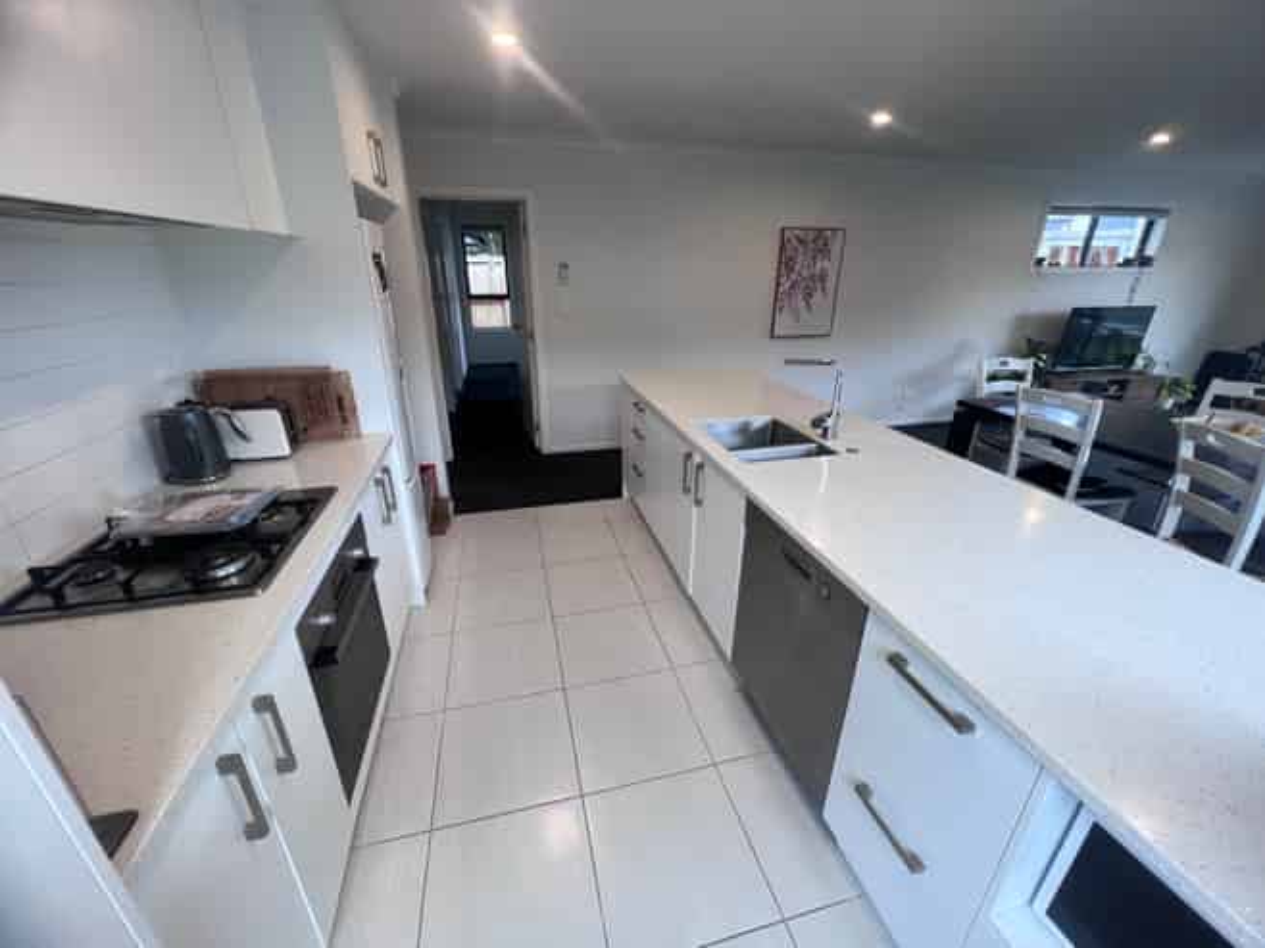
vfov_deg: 89.9
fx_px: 475
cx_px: 632
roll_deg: -0.3
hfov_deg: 106.2
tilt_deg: -21.6
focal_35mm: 13
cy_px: 474
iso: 100
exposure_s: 1/100
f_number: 1.8
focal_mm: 1.57
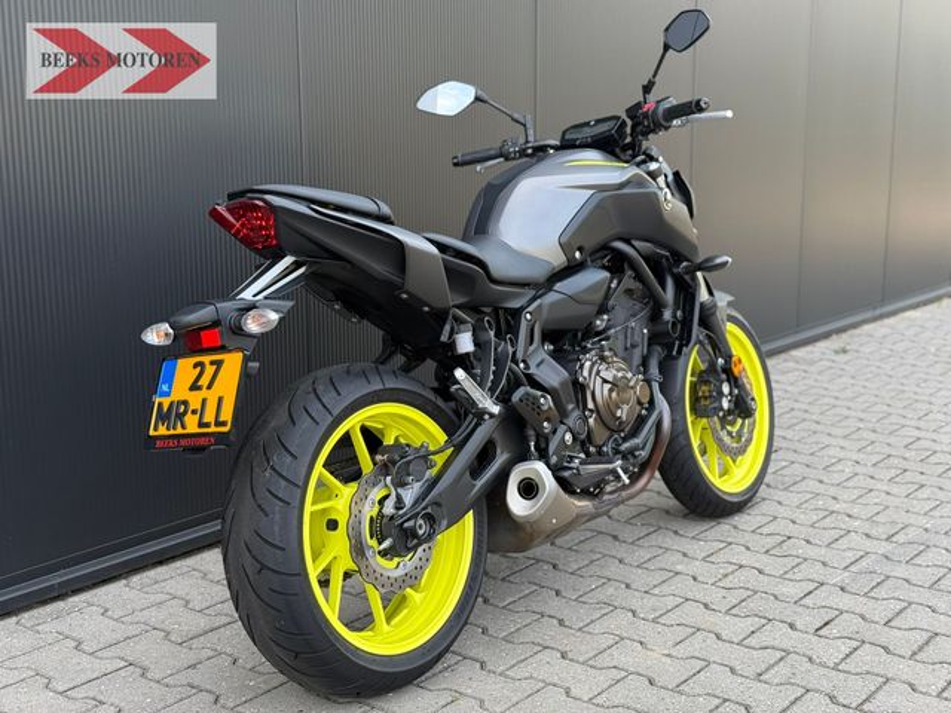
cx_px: 476
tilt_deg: -9.2
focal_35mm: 48
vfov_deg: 30.3
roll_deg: +0.4
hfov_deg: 39.7
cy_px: 356
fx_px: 1319
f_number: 1.78
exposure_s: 1/418
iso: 100
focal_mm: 6.76
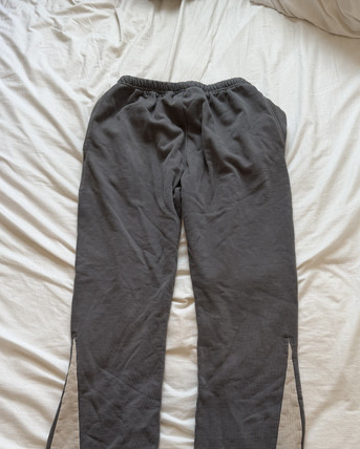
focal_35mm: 35
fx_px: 466
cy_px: 298
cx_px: 184
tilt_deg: -73.3
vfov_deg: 50.6
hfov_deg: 42.3
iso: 80
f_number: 1.78
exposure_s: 1/121
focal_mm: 6.76
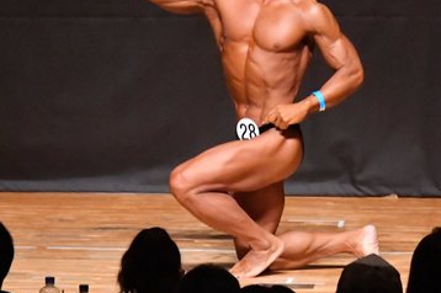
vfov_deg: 2.8
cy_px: 195
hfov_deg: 4.2
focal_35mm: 487
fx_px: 5960
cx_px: 211
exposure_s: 1/400
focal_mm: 150
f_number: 5.6
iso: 12800
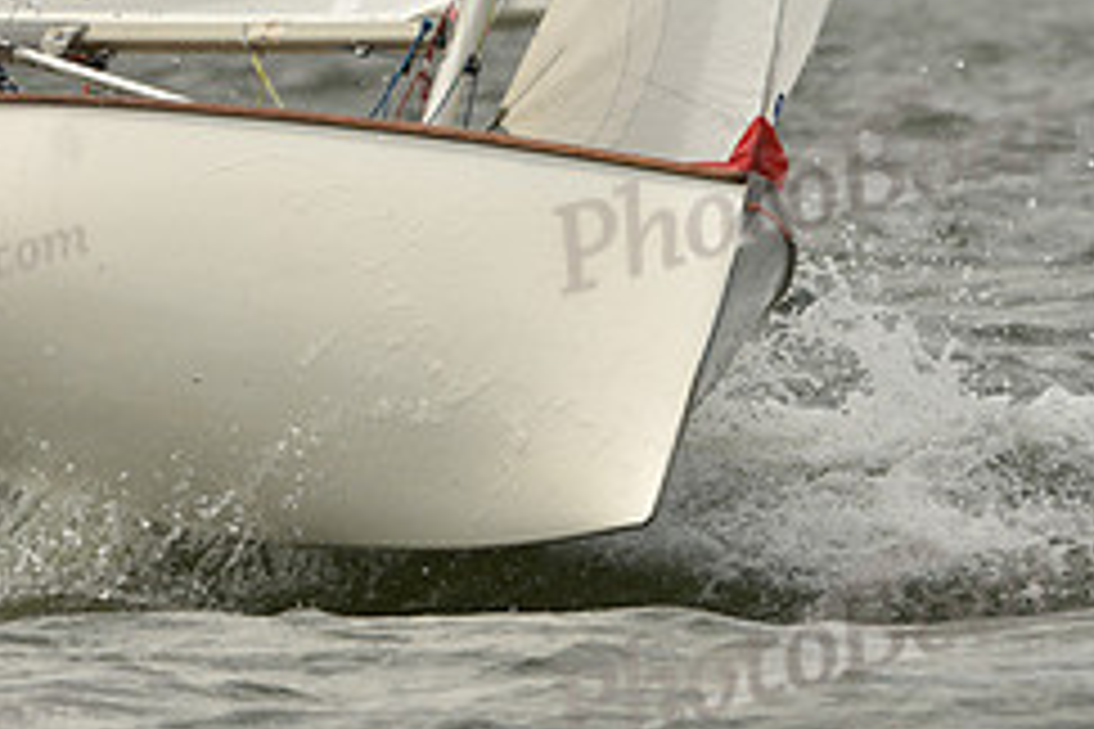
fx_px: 21726
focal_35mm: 715
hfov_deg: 2.9
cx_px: 324
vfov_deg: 1.9
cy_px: 7
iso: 320
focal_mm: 300
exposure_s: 1/1250
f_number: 8
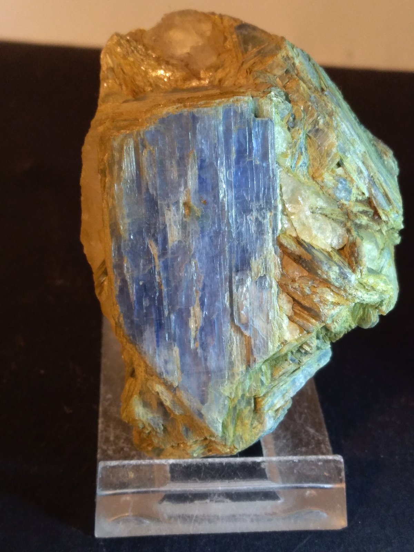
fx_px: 415
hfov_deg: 53.1
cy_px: 276
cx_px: 207
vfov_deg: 67.3
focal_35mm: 26
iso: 220
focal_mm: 3.54
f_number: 2
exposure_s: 1/33.3
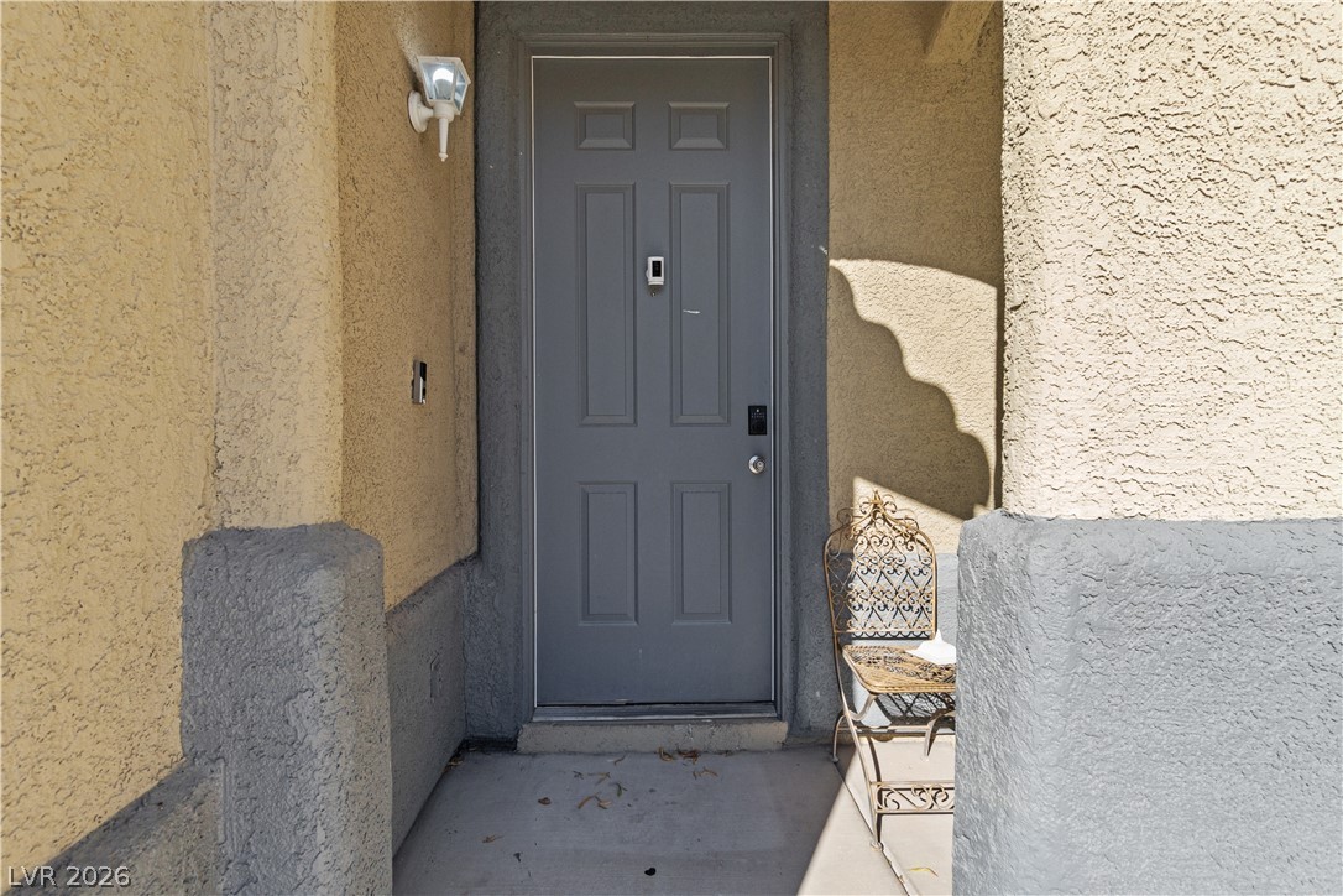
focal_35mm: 15
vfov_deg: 77.3
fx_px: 560
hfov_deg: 100.4
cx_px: 672
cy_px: 448
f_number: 8
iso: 400
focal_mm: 10
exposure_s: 1/400
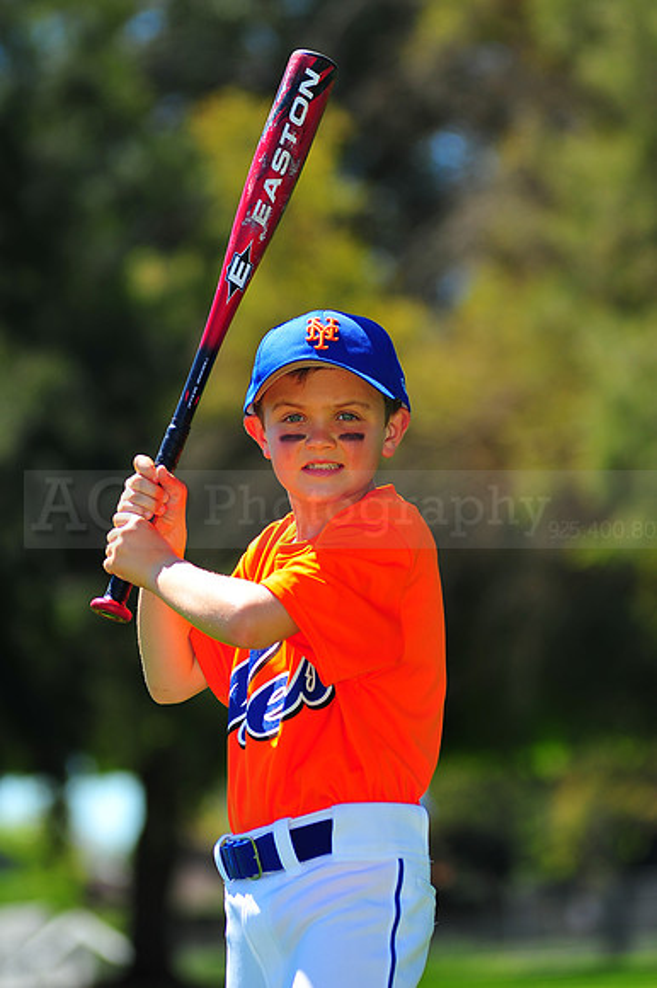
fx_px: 4933
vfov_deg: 11.4
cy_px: 494
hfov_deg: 7.6
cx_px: 328
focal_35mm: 180
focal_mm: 180
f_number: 4.5
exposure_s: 1/1000
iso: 200
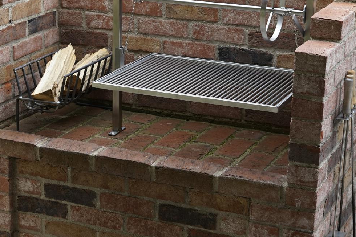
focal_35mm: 98
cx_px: 121
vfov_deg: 14.0
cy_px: 126
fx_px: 969
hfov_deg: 20.8
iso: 100
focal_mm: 50
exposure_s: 1/60
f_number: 3.5
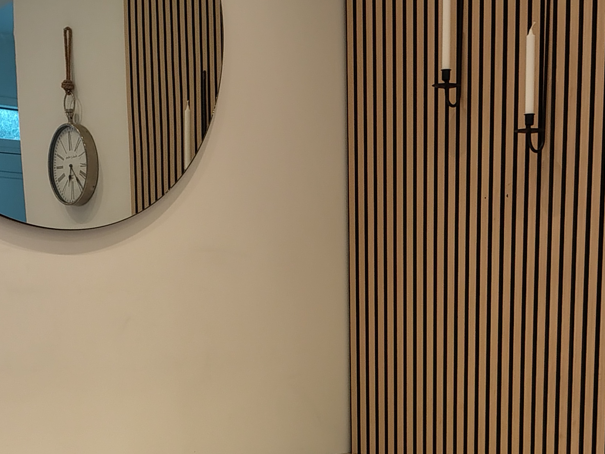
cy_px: 516
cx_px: 342
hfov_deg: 31.2
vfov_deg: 22.2
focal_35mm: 62
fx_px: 1084
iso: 366
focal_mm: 4.71
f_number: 1.7
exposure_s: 1/50.1
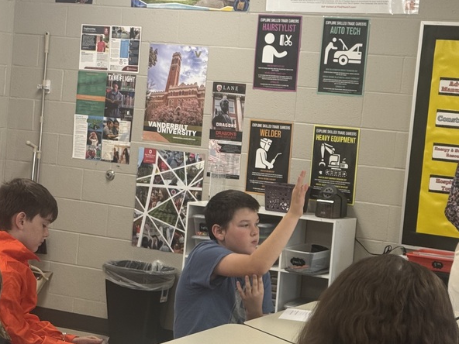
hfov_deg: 23.5
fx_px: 1101
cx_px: 278
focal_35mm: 83
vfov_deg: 17.8
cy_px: 183
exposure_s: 1/60
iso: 160
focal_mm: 6.76
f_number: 1.78
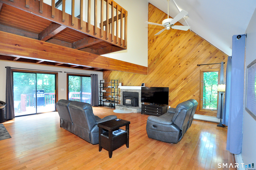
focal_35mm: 16
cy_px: 85
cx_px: 128
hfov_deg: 95.1
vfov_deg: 71.9
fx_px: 117
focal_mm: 11
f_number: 4
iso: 1250
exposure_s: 1/30
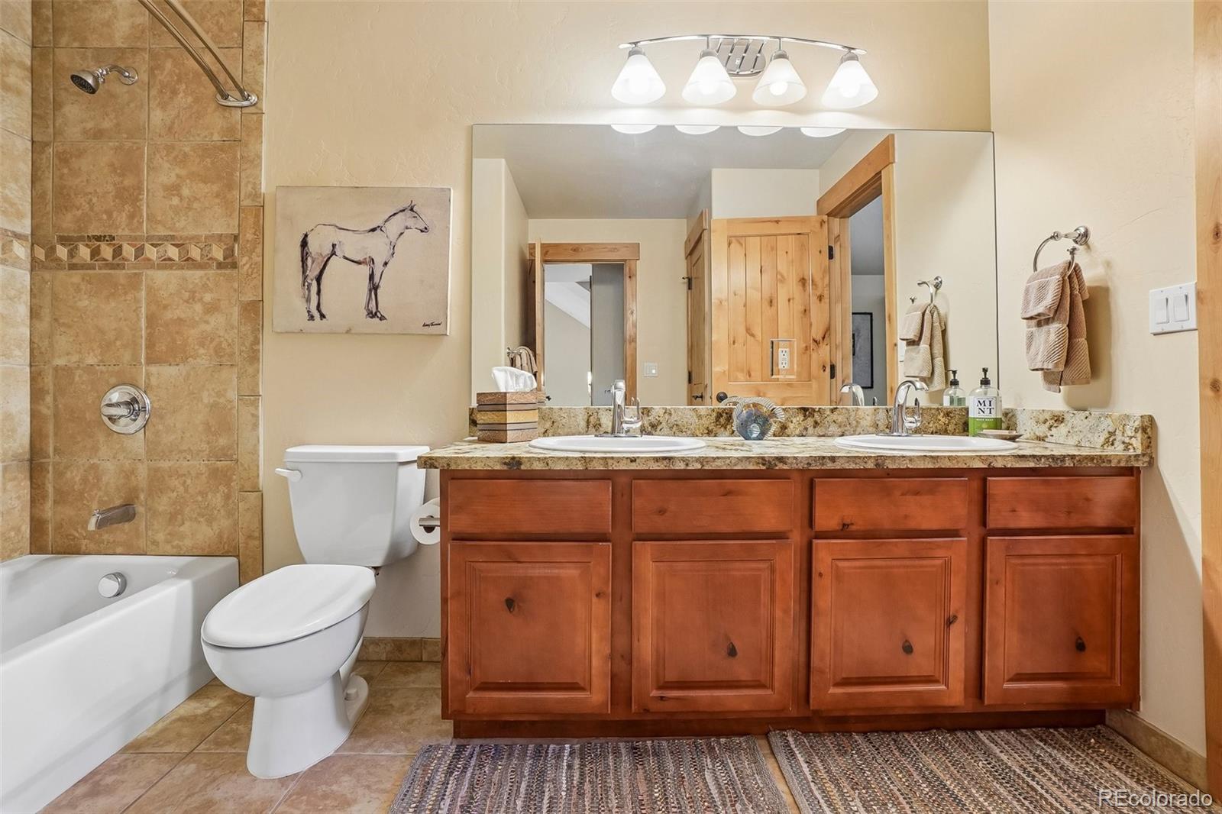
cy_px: 407
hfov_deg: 100.4
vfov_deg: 77.3
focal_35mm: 15
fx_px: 509
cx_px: 611
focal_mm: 10
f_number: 8
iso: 400
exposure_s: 1/4
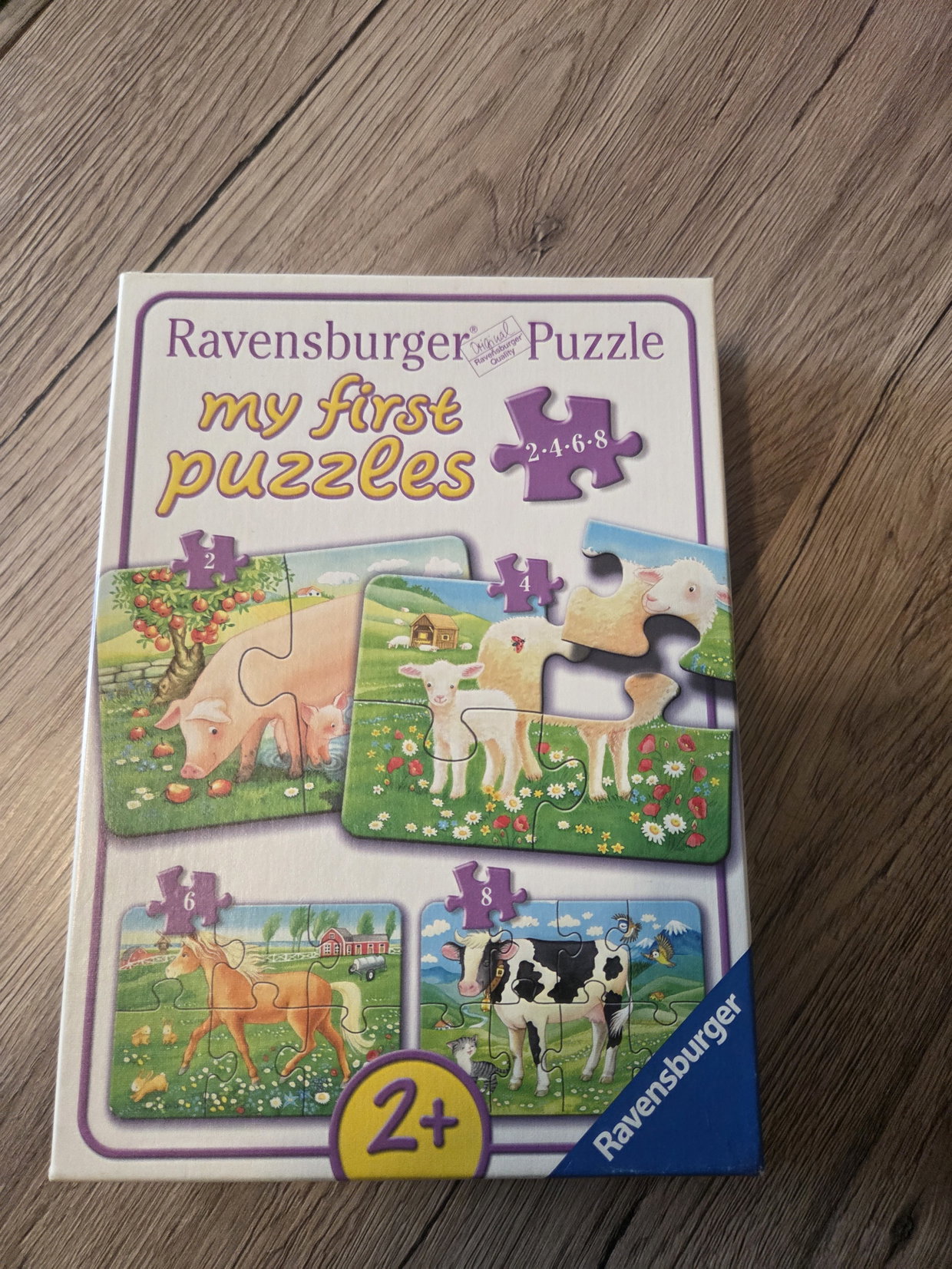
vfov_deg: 73.9
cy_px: 634
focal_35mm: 23
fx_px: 843
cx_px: 476
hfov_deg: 58.9
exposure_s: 1/100
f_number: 1.8
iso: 500
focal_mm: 5.4
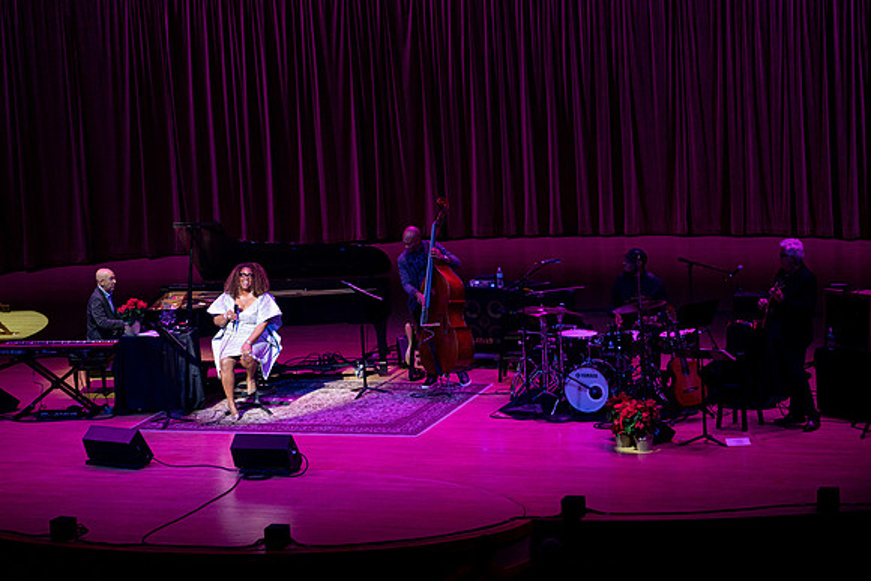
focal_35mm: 118
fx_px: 2855
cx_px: 436
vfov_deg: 11.6
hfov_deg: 17.3
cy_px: 290
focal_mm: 118
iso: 2500
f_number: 5
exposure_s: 1/320
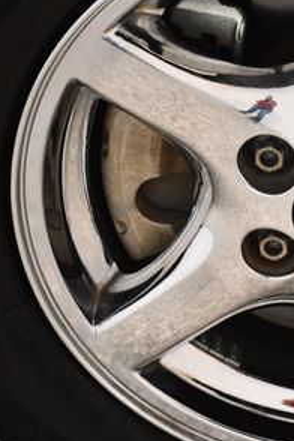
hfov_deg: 8.0
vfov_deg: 12.1
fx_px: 2082
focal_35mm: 170
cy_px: 168
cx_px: 354
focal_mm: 52
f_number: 4.8
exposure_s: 1/80
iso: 3200
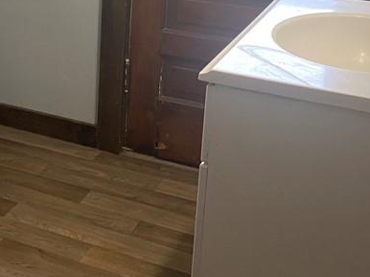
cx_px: -30
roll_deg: +1.0
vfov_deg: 20.8
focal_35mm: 69
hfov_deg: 26.2
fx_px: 737
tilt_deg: -15.4
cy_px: 18
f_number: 1.8
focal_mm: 4.25
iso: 160
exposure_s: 1/60
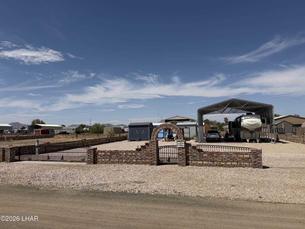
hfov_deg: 71.6
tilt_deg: +3.8
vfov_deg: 56.8
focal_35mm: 24
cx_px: 152
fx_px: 211
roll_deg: +2.1
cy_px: 114
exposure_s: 1/10309
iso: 80
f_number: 1.78
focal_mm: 6.76
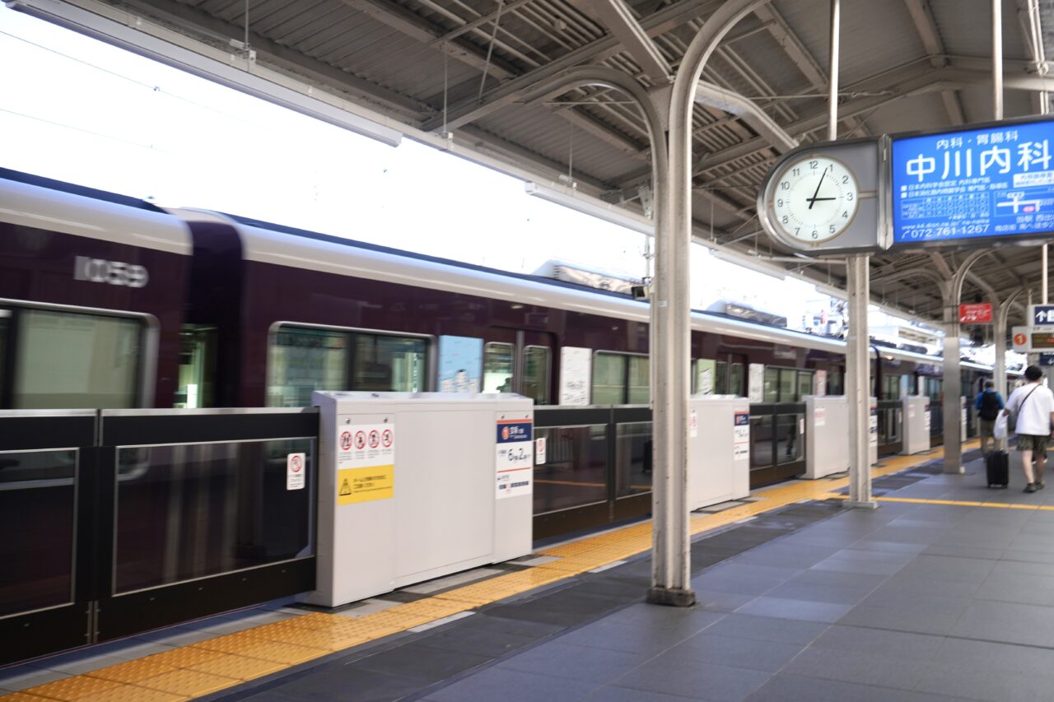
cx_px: 527
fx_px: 1010
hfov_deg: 55.1
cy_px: 351
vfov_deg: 38.4
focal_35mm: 34
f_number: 5.6
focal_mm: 23
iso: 100
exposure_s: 1/125
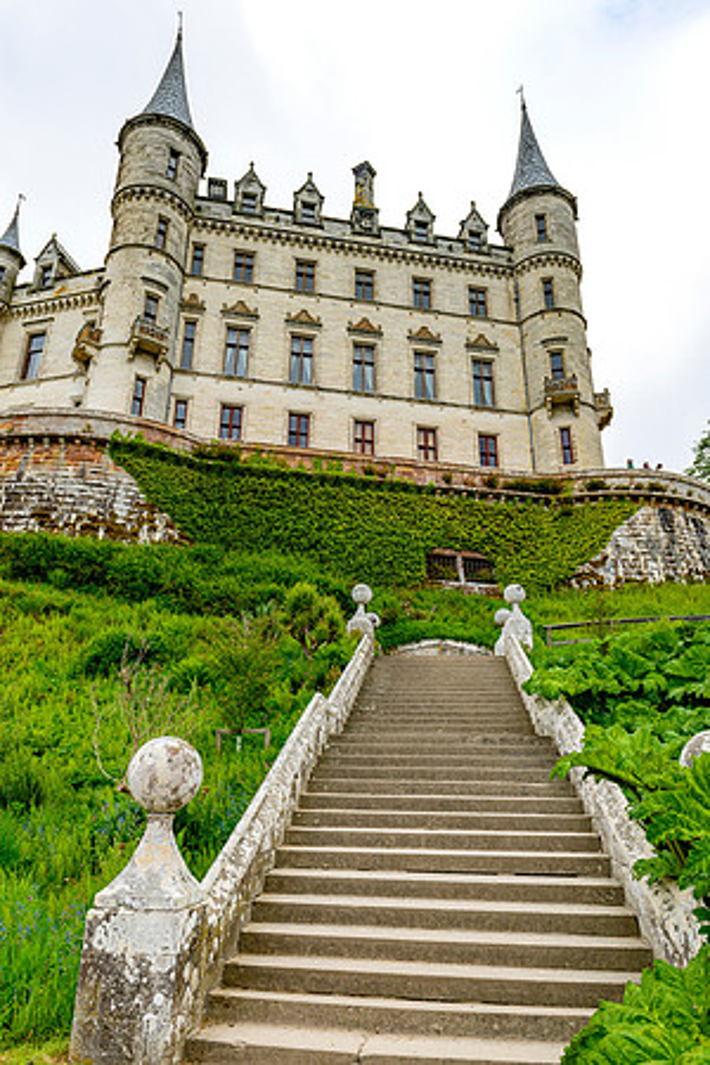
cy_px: 532
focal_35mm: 24
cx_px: 355
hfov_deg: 53.1
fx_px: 710
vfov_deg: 73.7
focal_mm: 24
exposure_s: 1/200
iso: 160
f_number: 8
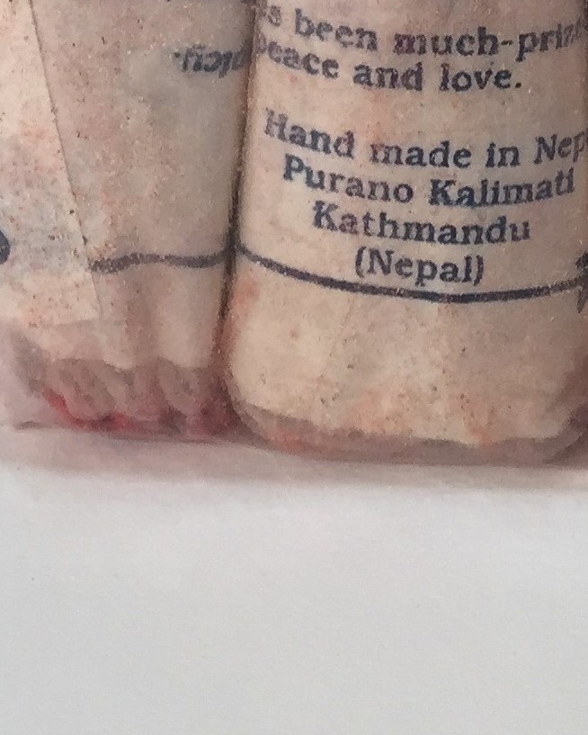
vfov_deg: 16.0
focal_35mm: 102
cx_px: 388
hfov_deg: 15.1
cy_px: -585
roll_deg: +1.0
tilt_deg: -12.8
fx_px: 2218
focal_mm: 4.15
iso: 50
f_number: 2.2
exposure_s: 1/100
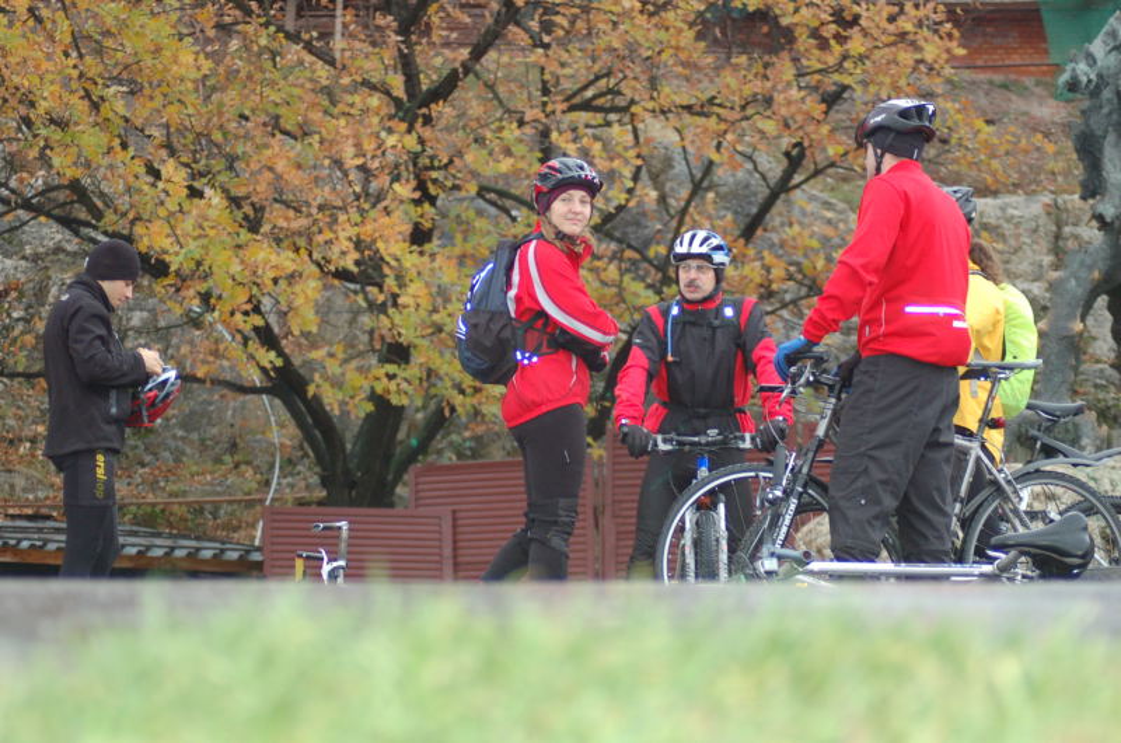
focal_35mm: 105
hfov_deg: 19.5
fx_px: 3263
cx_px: 560
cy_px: 372
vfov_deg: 13.0
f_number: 4
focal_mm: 70
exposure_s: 1/60
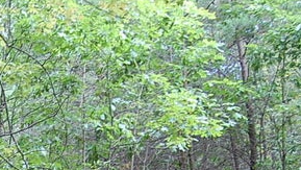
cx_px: -42
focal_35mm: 94
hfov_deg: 21.4
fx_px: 751
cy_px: 274
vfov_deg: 12.1
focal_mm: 18
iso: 200
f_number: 3.5
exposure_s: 1/25
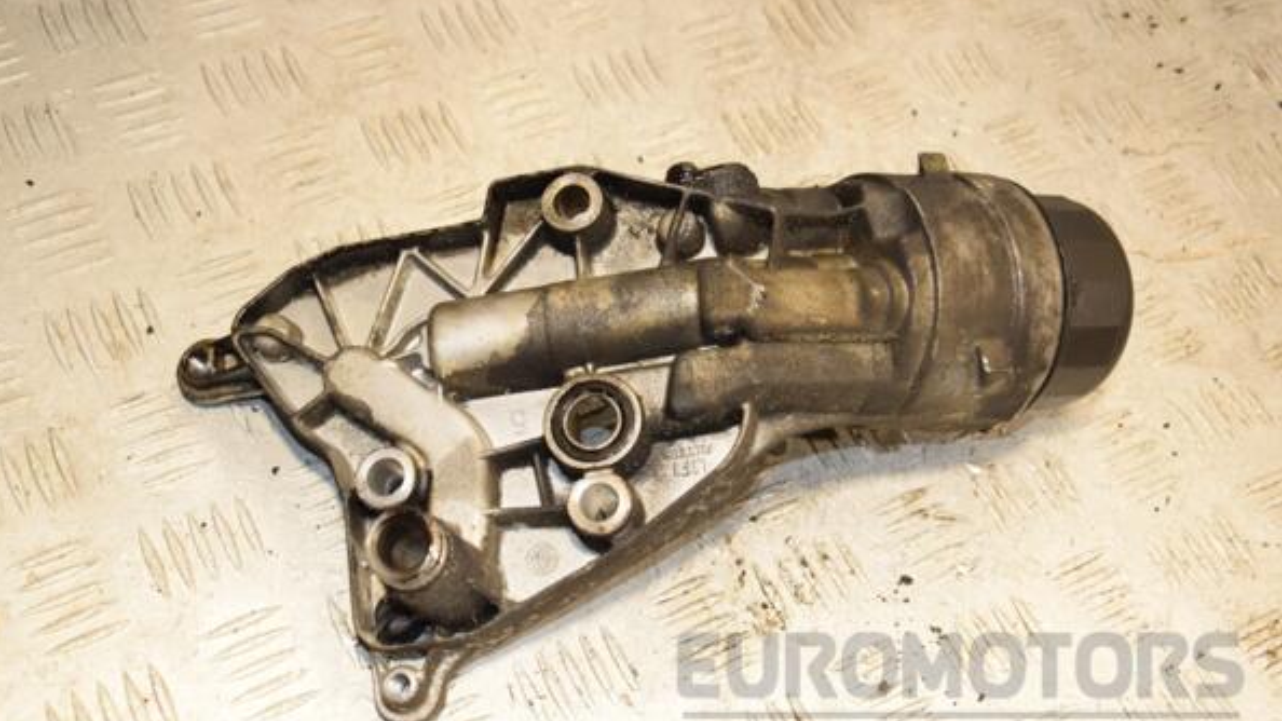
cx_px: 637
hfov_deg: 38.5
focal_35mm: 54
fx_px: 1835
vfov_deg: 22.2
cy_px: 378
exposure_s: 1/200
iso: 800
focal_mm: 34
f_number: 5.6
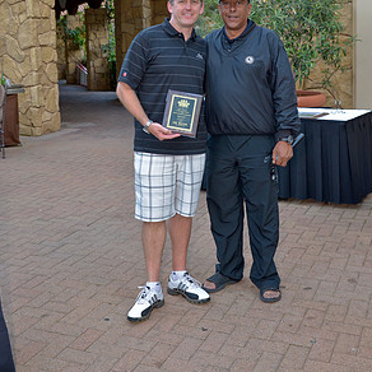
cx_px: 187
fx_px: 620
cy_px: 103
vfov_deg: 32.9
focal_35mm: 51
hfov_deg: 33.4
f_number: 4
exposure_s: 1/80
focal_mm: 26
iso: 220
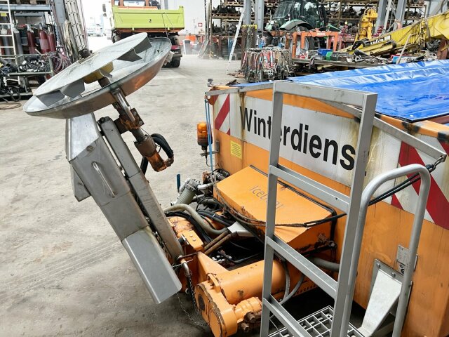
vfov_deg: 53.1
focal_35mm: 26
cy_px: 168
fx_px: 337
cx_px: 224
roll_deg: -0.2
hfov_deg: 67.3
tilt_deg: -24.1
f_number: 1.5
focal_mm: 5.7
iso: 125
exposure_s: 1/70
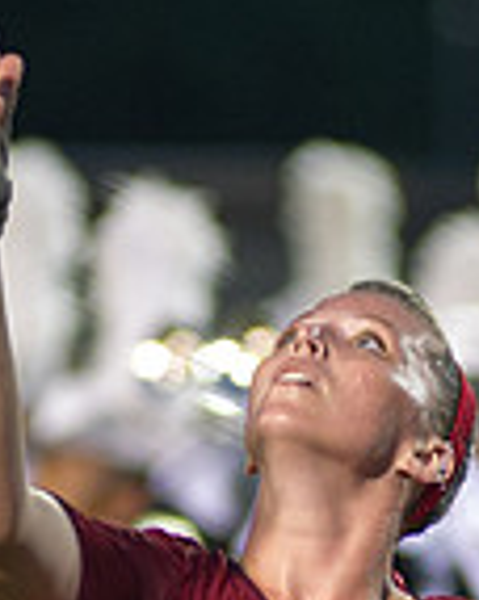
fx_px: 19748
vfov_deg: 1.7
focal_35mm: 1112
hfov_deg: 1.4
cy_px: 584
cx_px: 355
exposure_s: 1/160
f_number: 2.8
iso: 2200
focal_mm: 200
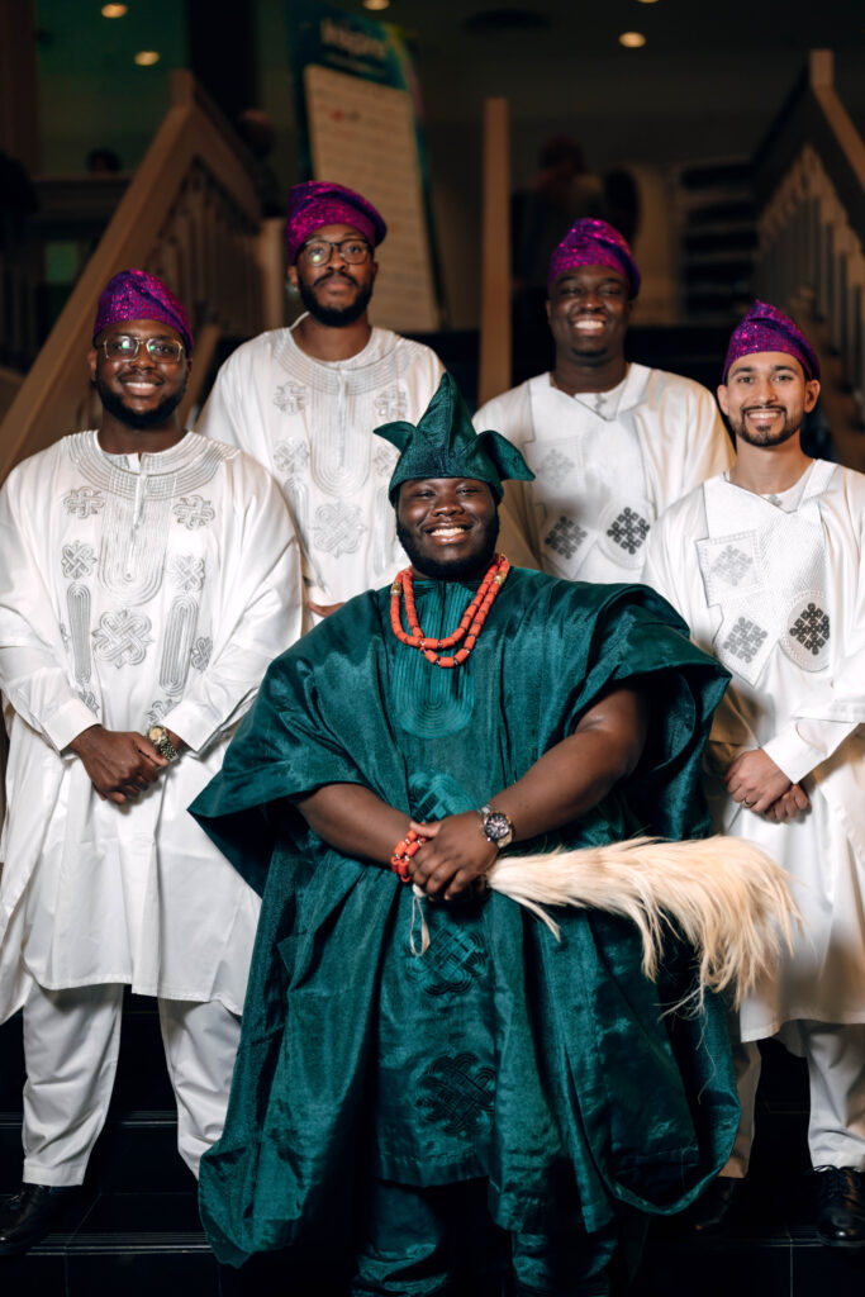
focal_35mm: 50
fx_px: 1801
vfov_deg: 39.6
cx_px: 432
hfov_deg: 27.0
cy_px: 648
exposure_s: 1/400
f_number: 1.2
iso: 320
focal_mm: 50
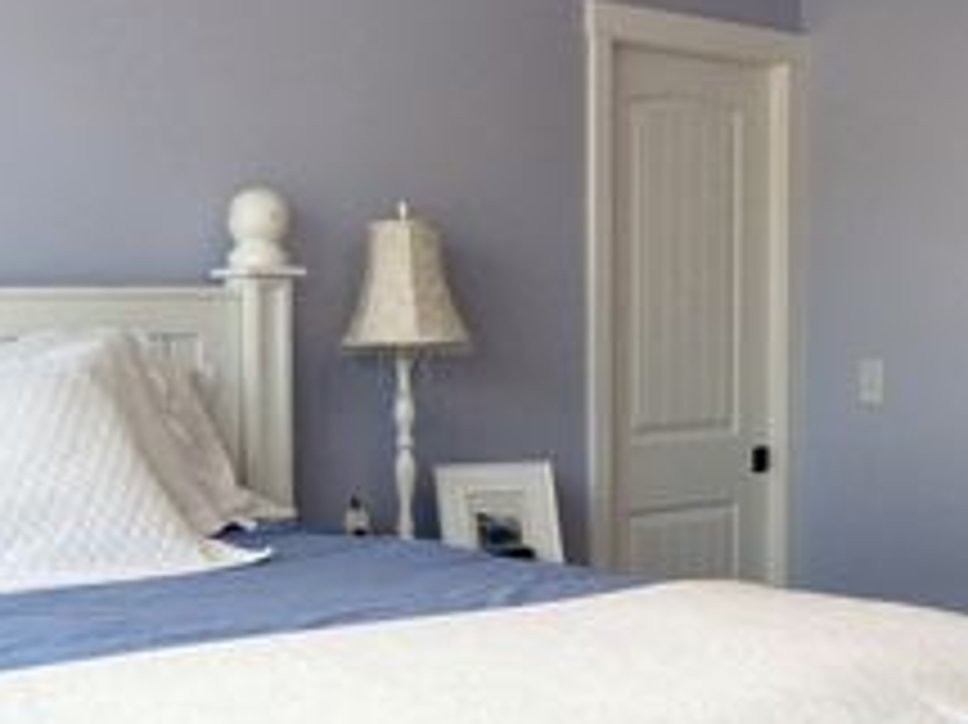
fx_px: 1817
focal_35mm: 65
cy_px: 495
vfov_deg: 22.5
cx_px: 666
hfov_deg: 29.6
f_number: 2.8
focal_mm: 7.8
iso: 64
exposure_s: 1/108
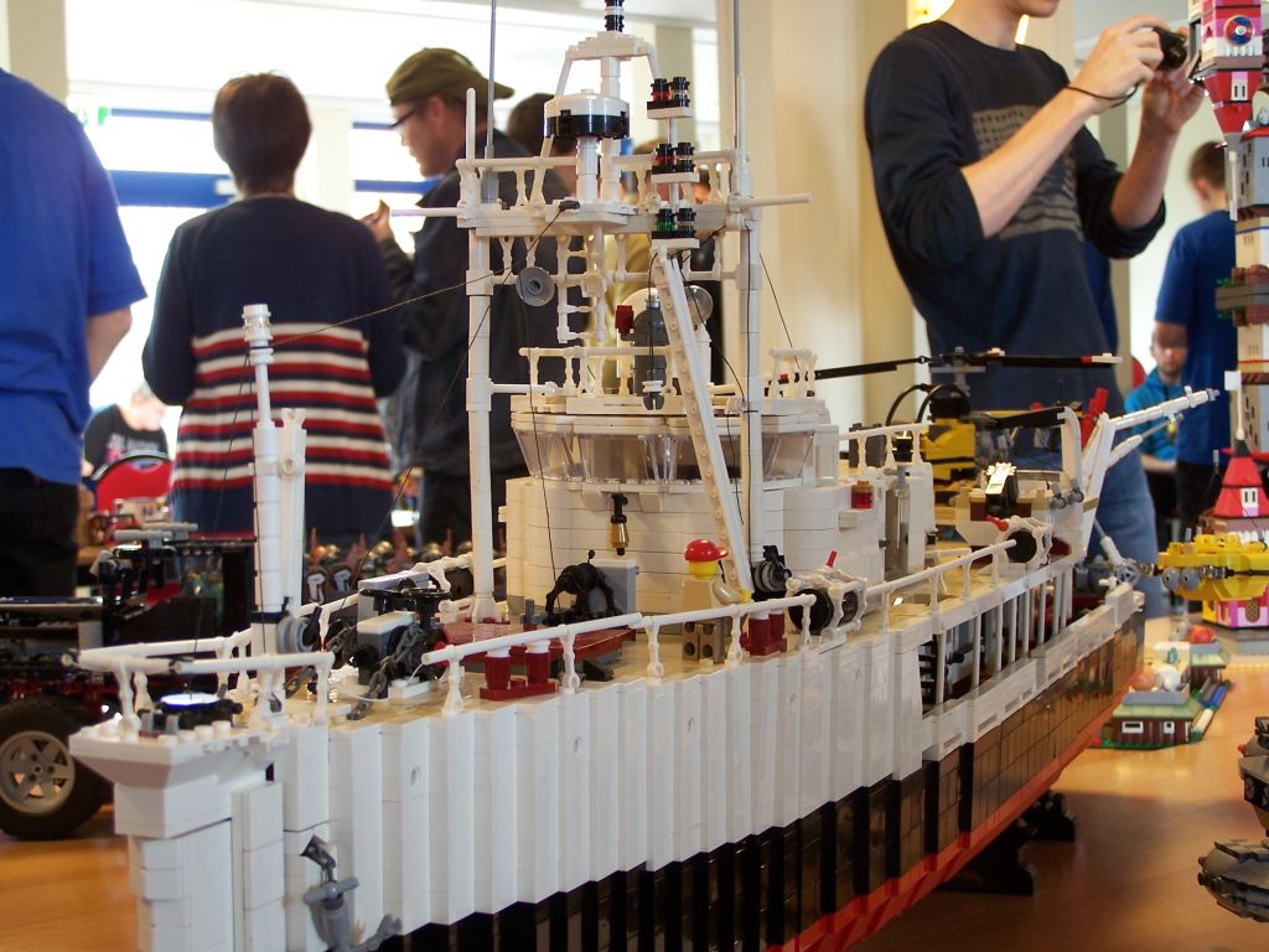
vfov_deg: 24.8
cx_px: 634
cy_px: 476
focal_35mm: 59
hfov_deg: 32.7
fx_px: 2163
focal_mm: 9.8
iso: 80
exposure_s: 1/8
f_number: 3.1
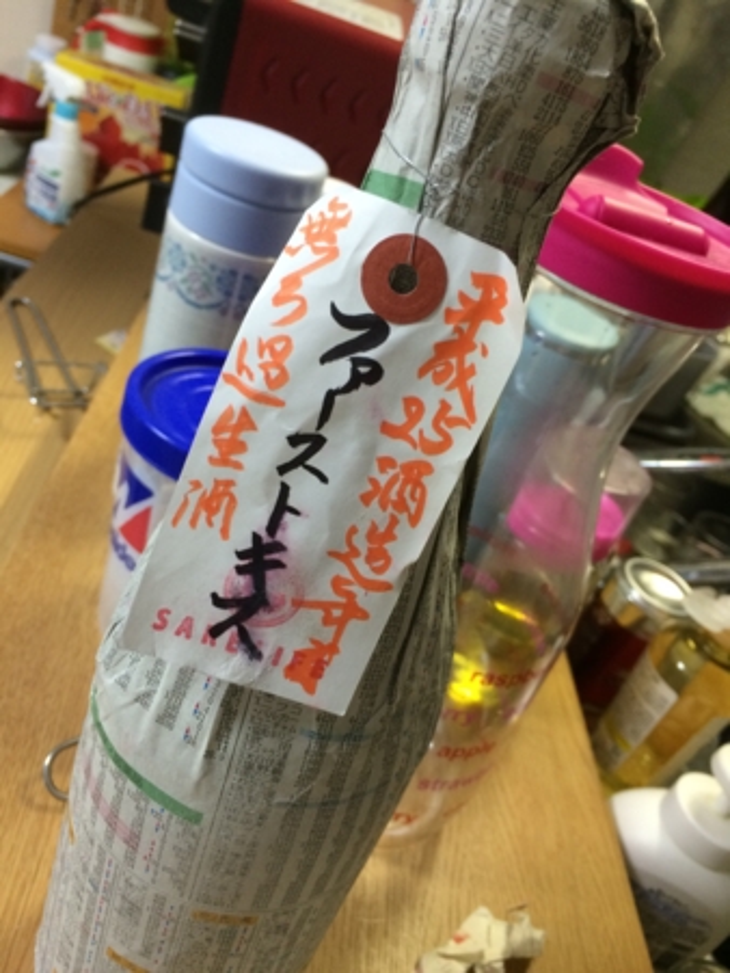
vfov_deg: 61.6
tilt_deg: -33.5
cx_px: 365
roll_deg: -19.7
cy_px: 486
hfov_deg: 48.3
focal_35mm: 29
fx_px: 815
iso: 125
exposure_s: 1/30
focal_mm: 4.15
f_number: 2.2
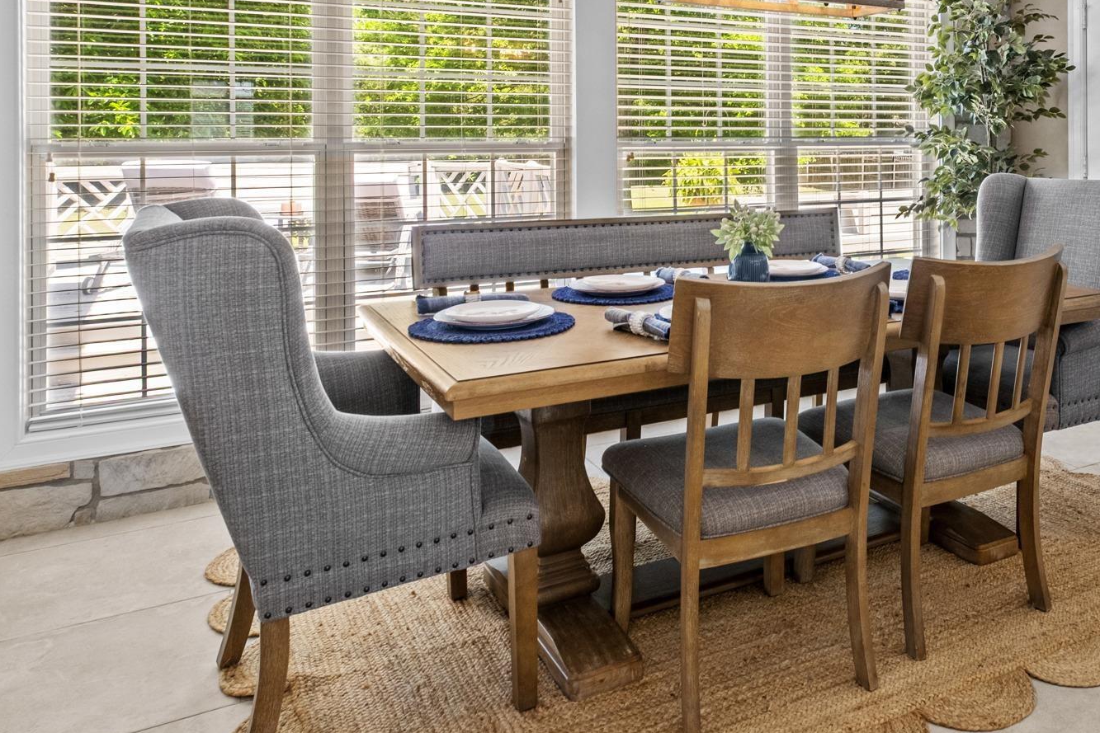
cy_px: 149
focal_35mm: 30
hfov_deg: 59.7
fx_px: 917
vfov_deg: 41.8
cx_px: 778
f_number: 7.1
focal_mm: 10.5
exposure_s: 1/5
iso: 400
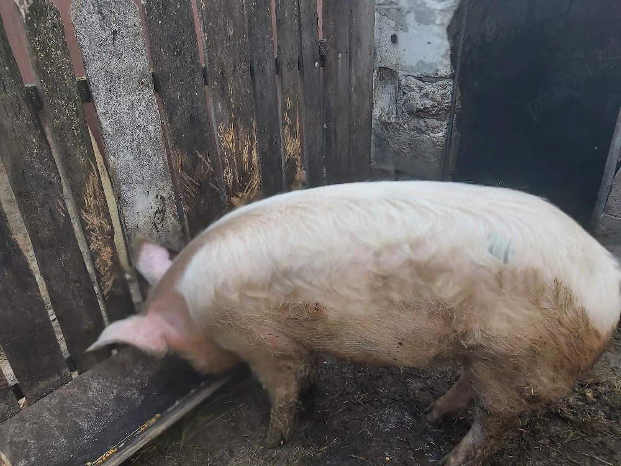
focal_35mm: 26
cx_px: 310
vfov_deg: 53.1
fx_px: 466
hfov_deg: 67.3
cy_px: 233
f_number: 1.7
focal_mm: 3.92
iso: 64
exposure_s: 1/500
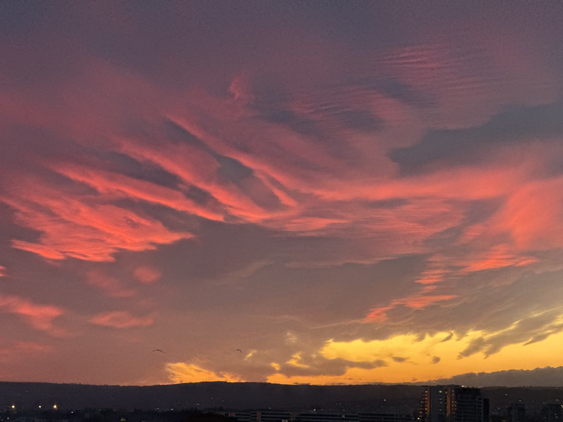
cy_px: 211
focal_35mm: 120
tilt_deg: +5.5
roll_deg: -1.5
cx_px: 282
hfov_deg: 16.4
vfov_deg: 12.3
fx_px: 1952
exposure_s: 1/60
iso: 640
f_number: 2.8
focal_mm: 15.66
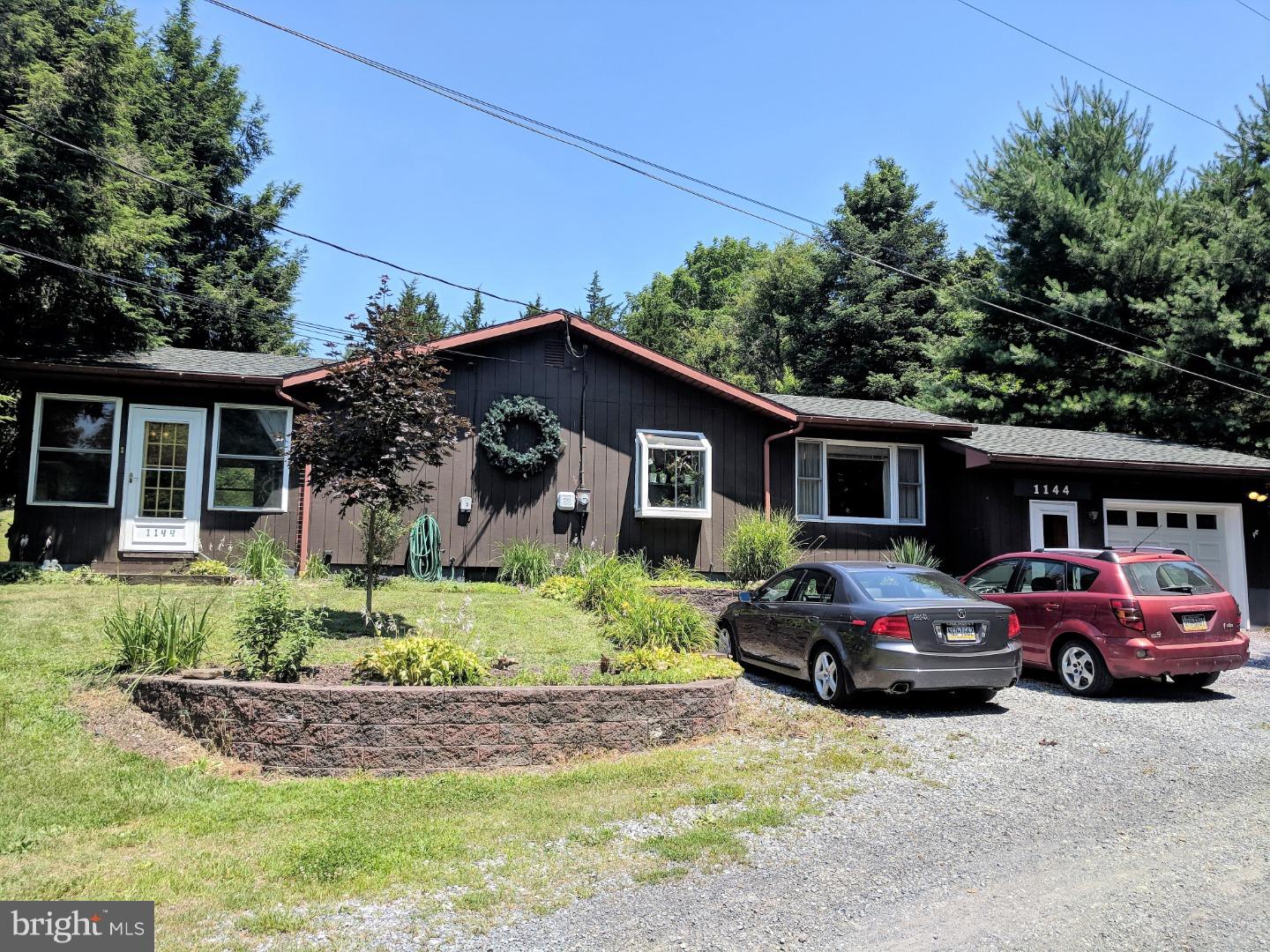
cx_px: 635
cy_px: 476
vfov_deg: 53.1
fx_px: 954
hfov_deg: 67.3
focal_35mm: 26
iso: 50
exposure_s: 1/1022
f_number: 2
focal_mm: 4.67
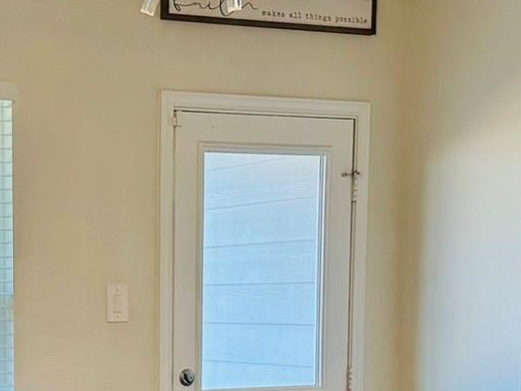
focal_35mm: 94
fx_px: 1414
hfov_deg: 20.4
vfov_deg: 15.3
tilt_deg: -5.4
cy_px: 435
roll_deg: +0.2
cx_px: 39
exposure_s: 1/120
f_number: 1.78
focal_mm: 6.86
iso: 80
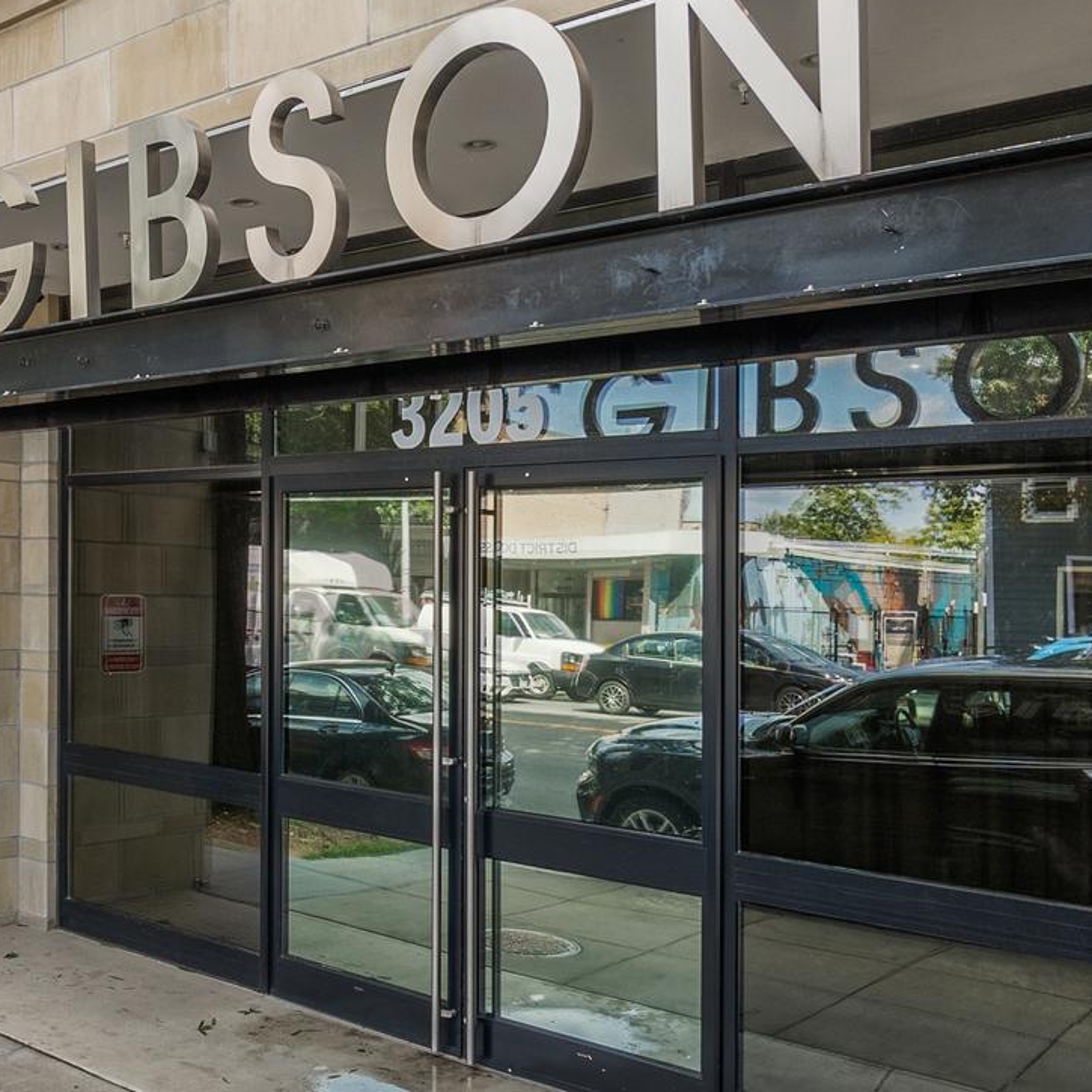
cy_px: 529
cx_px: 292
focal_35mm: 36
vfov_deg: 46.0
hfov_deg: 44.7
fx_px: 1285
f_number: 8
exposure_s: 1/640
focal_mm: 10
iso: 320
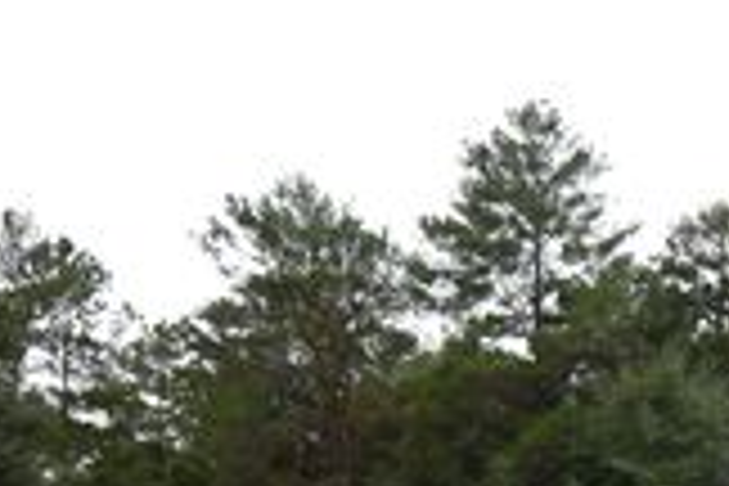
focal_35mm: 71
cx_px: 720
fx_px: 1438
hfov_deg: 27.0
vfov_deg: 17.1
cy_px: 754
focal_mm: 12
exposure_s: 1/125
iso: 100
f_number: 5.6
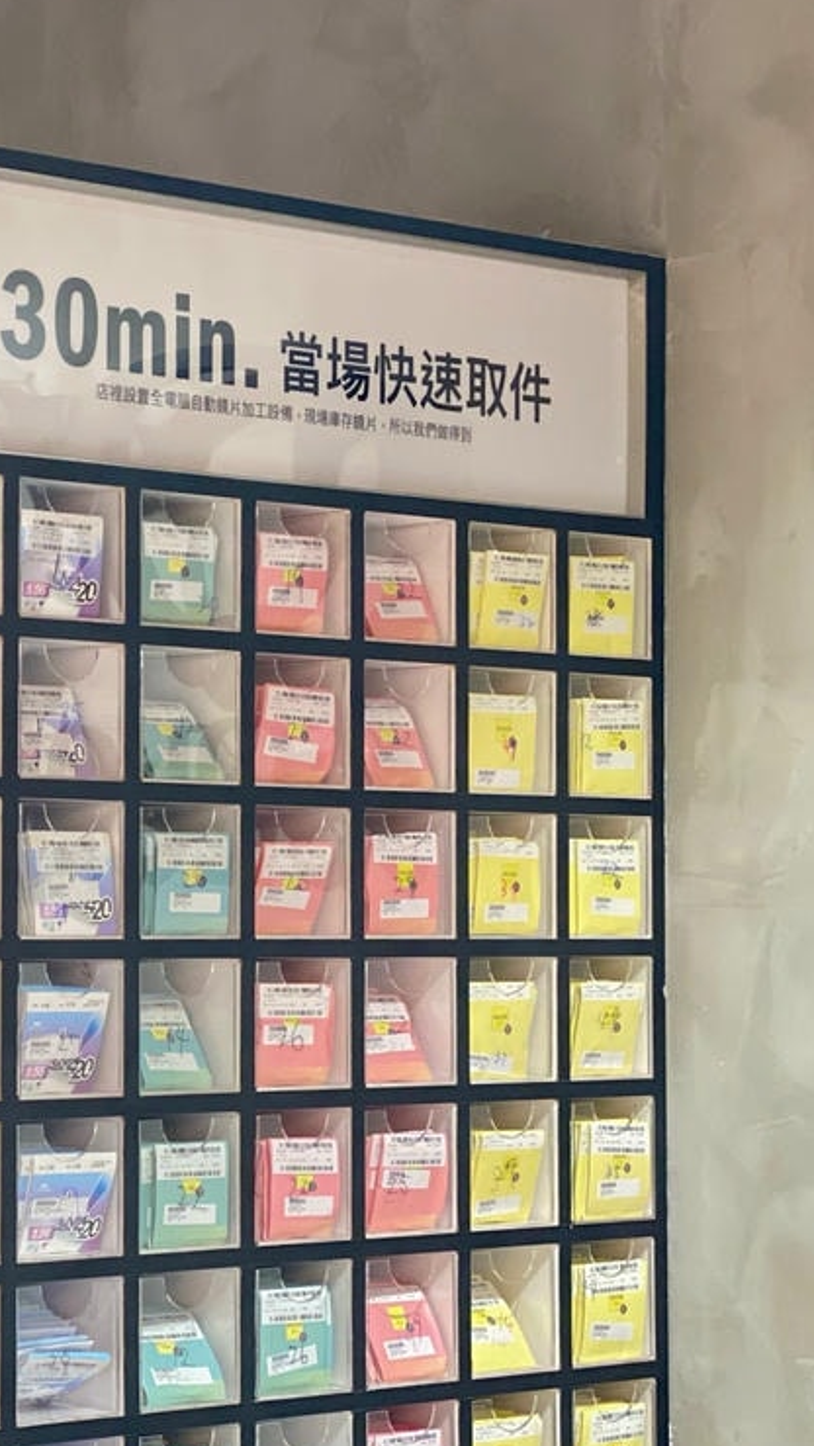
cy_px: 757
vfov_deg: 23.2
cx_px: -166
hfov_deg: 12.8
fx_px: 3528
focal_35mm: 92
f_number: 2
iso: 125
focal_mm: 6
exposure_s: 1/40
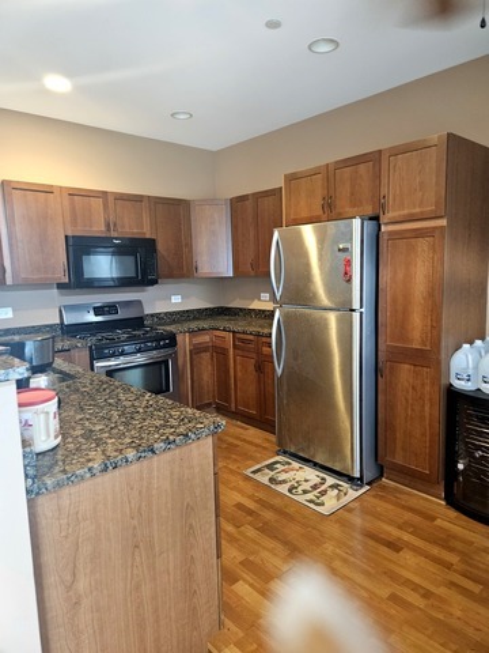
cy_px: 326
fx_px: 433
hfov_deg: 58.9
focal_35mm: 23
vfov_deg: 73.9
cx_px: 244
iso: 500
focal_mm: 5.4
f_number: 1.8
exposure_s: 1/30
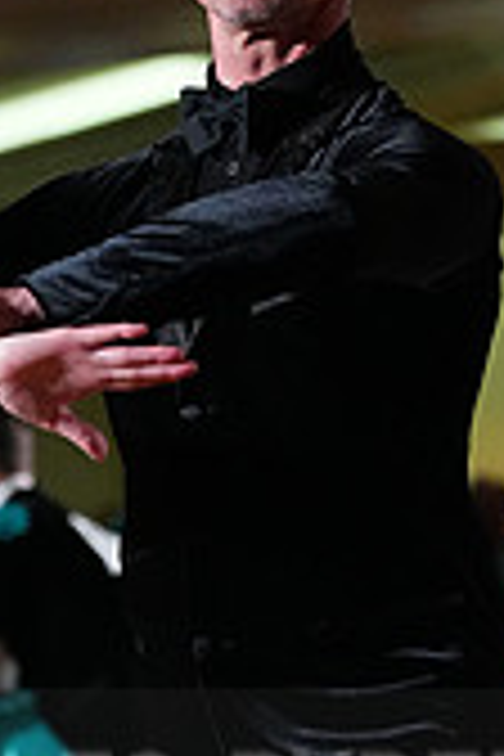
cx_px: 2
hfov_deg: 3.0
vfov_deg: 4.5
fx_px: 9659
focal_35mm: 460
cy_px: 842
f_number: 5
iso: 6400
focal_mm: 133
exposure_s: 1/400
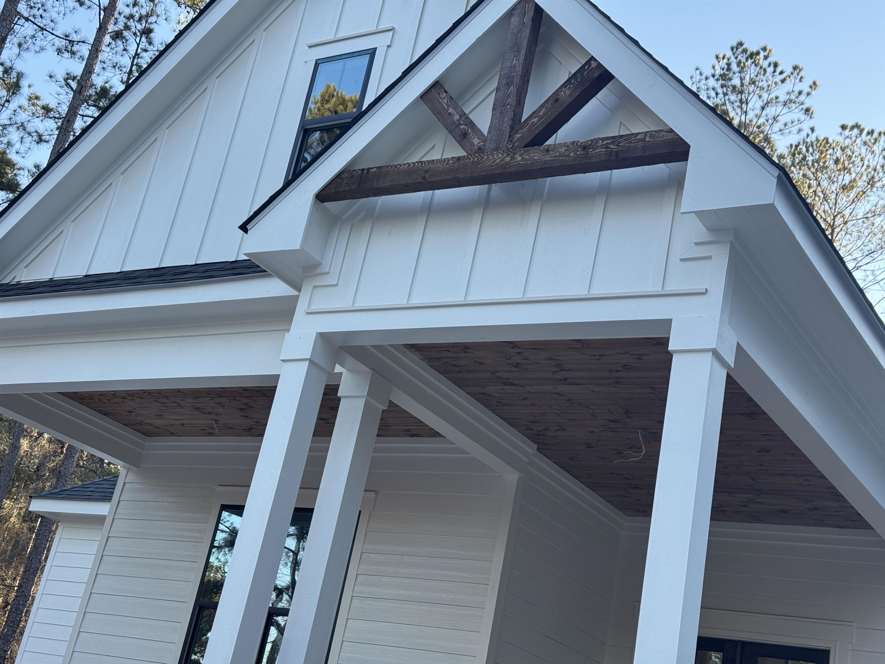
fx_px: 1227
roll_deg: -11.5
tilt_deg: +21.2
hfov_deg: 39.7
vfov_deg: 30.3
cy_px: 332
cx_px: 442
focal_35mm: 48
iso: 64
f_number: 1.78
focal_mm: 6.76
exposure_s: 1/448
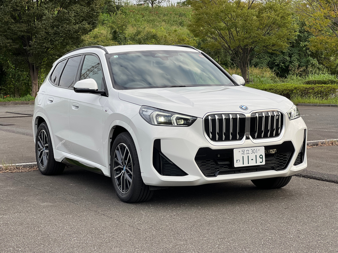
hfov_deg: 25.3
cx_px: 169
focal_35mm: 77
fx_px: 752
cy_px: 126
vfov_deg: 19.1
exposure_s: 1/121
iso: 25
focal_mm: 9
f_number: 2.8
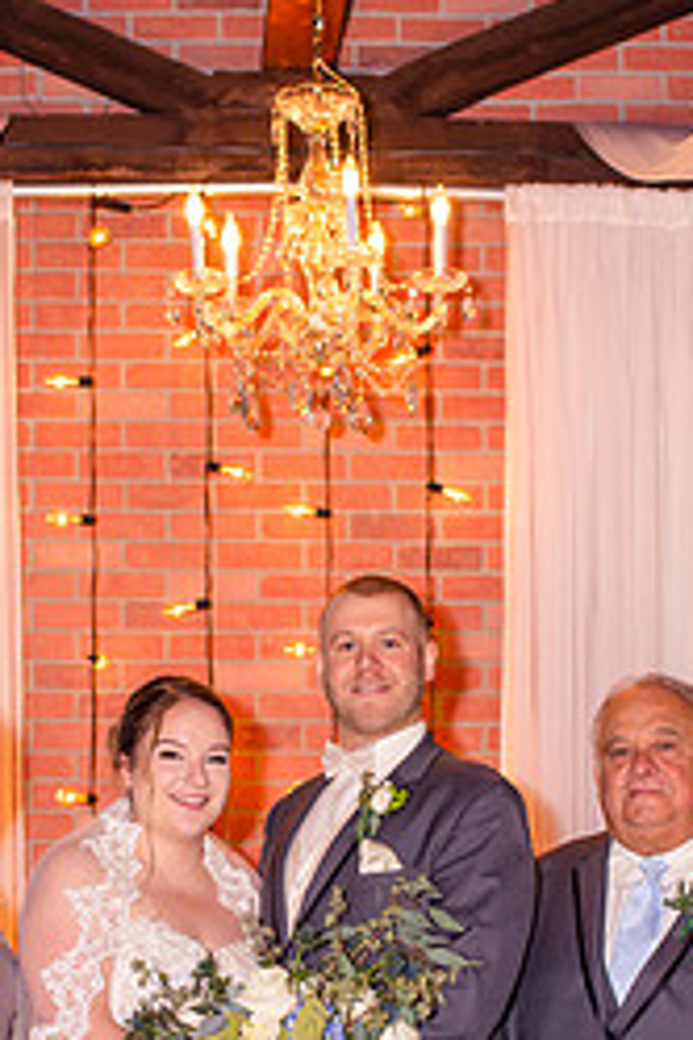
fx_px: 2743
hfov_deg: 14.4
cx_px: 305
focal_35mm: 95
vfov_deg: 21.1
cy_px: 898
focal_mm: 35
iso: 200
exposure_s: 1/200
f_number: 2.8
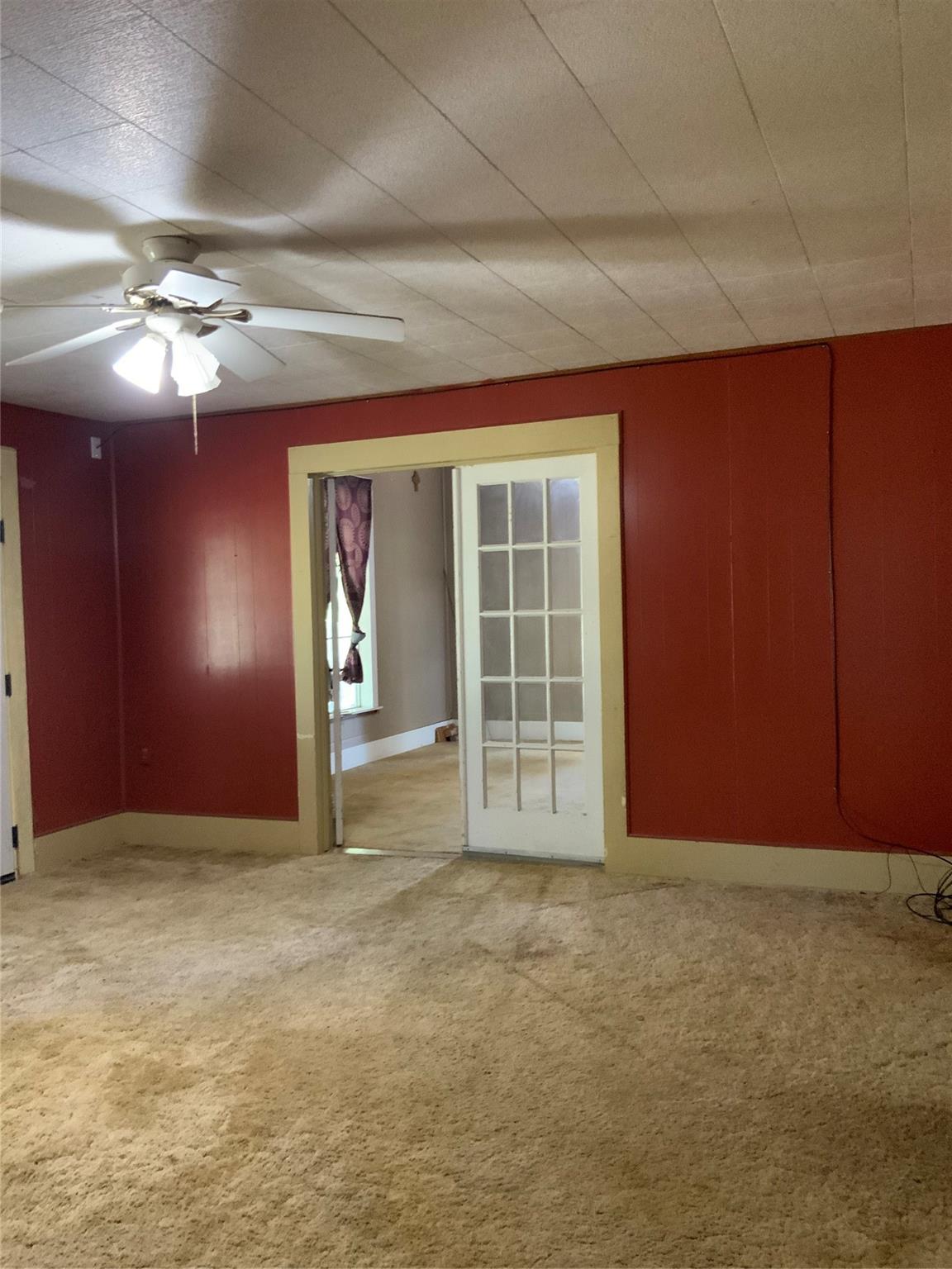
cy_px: 634
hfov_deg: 48.2
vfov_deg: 61.7
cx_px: 476
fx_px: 1063
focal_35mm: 29
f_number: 1.8
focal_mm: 3
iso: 320
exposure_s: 1/30
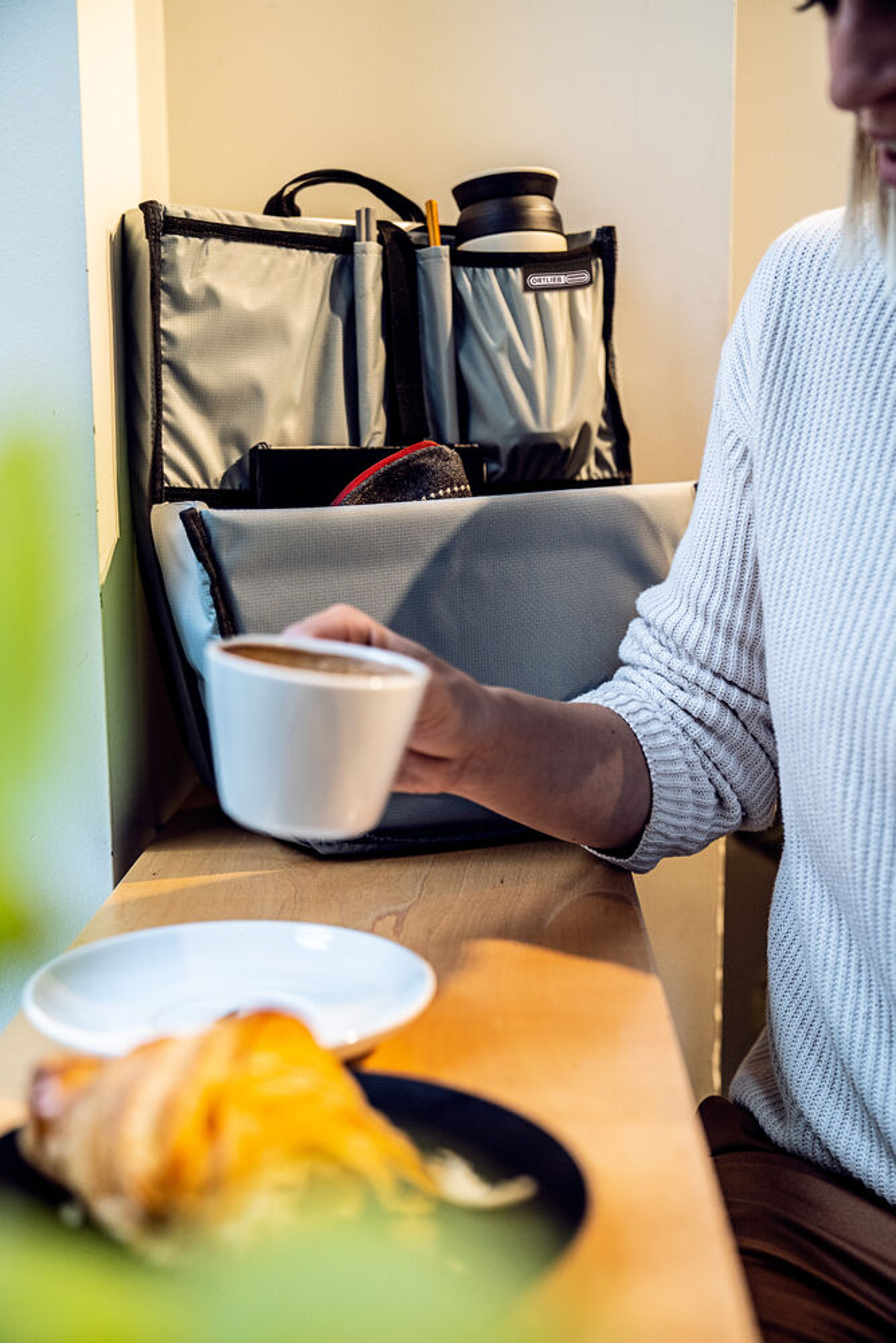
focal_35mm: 47
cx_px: 448
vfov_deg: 41.9
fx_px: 1754
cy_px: 672
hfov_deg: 28.7
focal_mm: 47
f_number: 2.8
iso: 800
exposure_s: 1/320
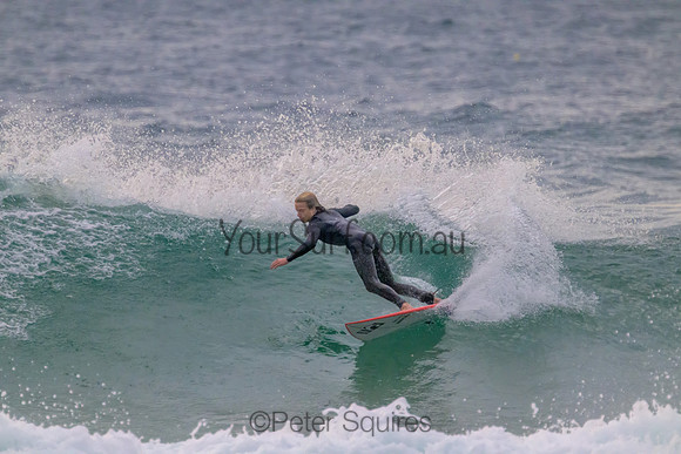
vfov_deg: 1.7
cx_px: 340
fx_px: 15136
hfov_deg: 2.6
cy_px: 227
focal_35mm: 800
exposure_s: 1/2000
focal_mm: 800
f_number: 11
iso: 8000
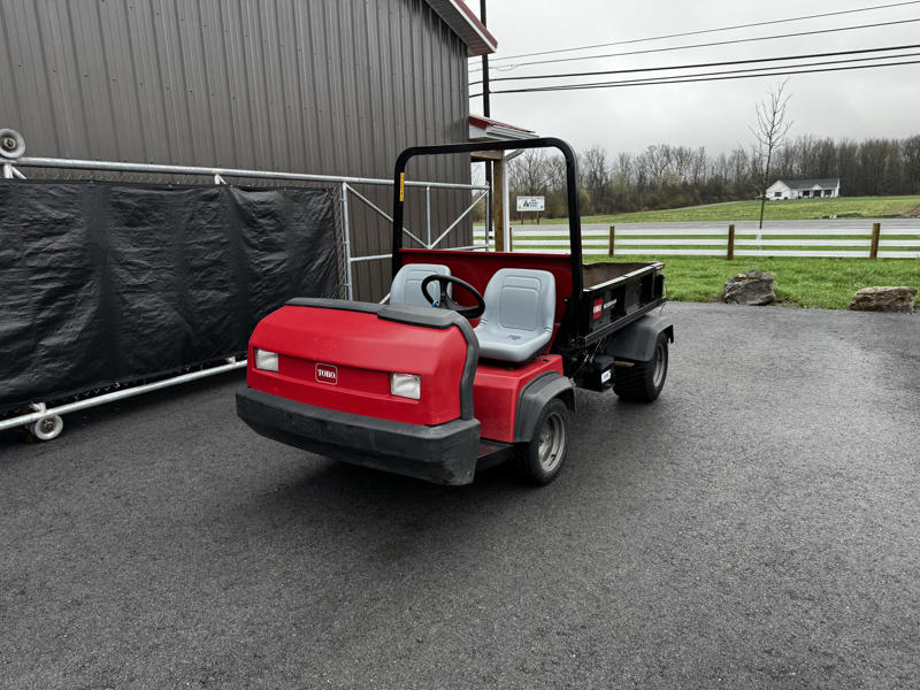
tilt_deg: -12.9
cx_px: 460
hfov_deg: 71.6
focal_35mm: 24
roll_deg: +1.4
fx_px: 638
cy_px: 345
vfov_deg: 56.8
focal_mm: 6.76
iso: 80
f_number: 1.78
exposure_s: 1/888
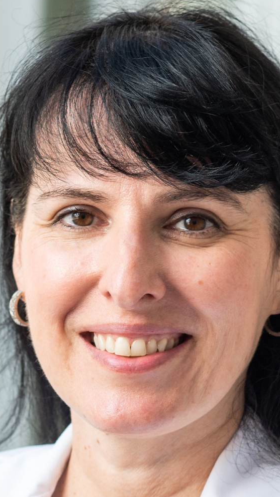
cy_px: 486
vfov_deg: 7.6
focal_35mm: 283
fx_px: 3735
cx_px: 44
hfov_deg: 4.3
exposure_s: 1/160
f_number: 6.3
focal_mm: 85
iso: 200
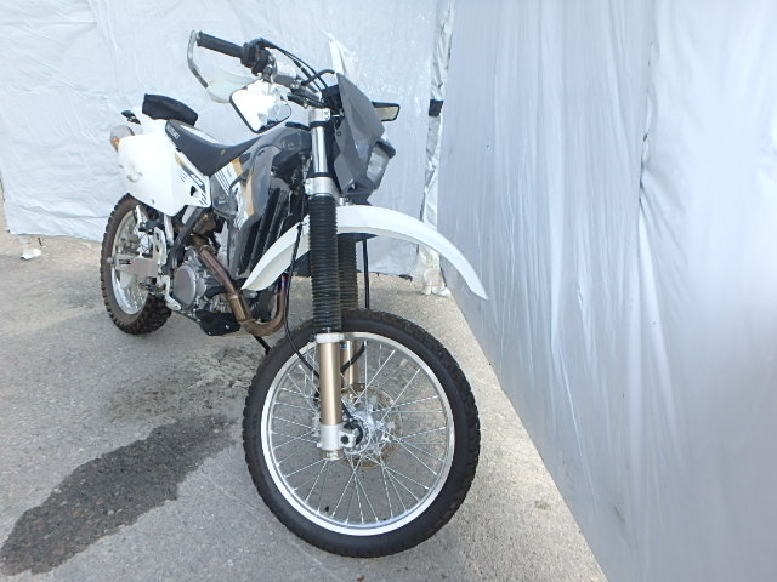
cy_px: 291
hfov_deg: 79.0
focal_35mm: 21
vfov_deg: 63.4
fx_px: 471
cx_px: 388
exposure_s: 1/250
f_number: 3.5
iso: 125
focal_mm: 3.7
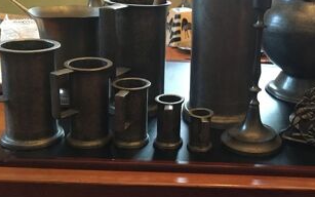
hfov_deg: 40.6
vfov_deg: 26.7
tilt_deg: -15.3
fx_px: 412
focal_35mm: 48
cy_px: 68
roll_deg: -4.5
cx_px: 238
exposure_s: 1/17
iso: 320
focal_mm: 4.15
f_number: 2.2
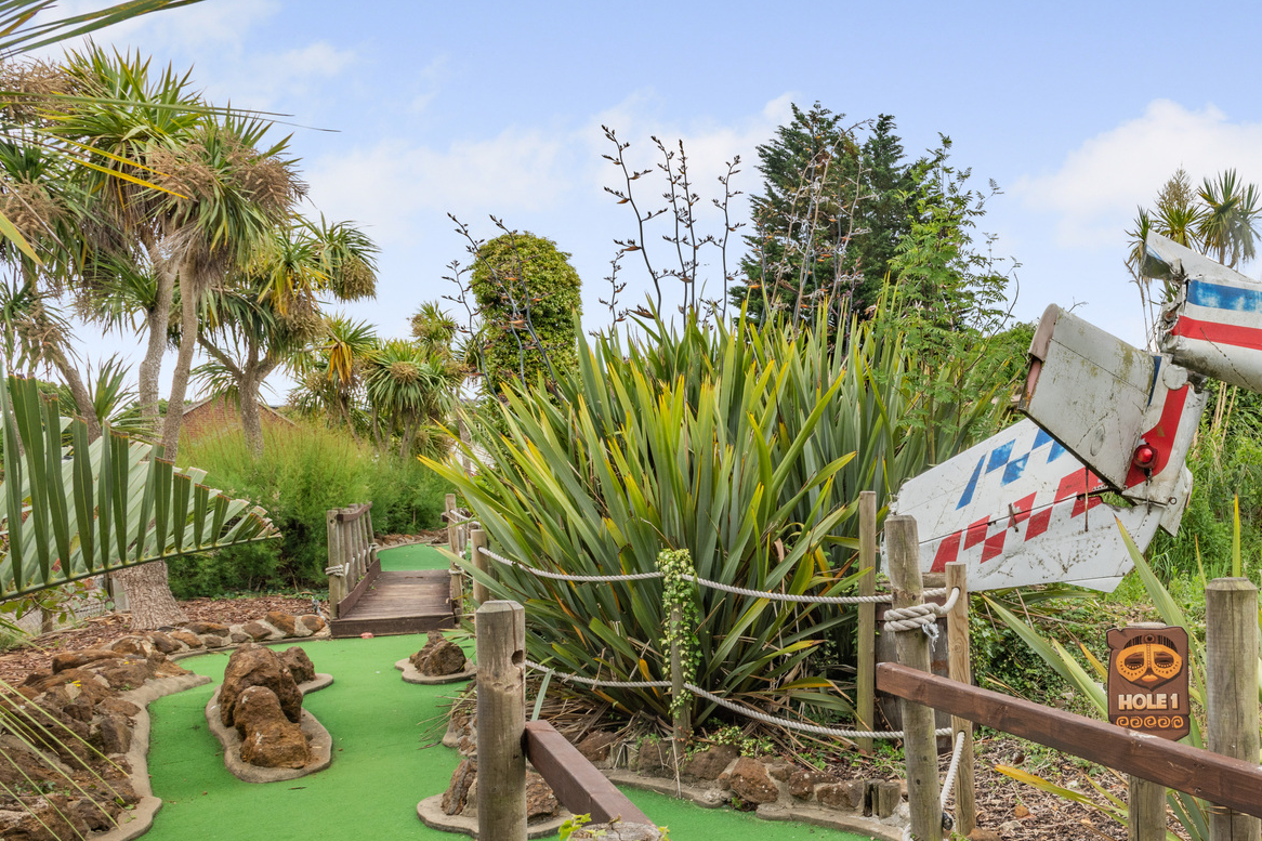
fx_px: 981
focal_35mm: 28
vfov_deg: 46.4
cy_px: 404
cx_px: 1020
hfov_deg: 60.0
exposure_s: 1/125
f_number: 11
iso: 100
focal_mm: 17
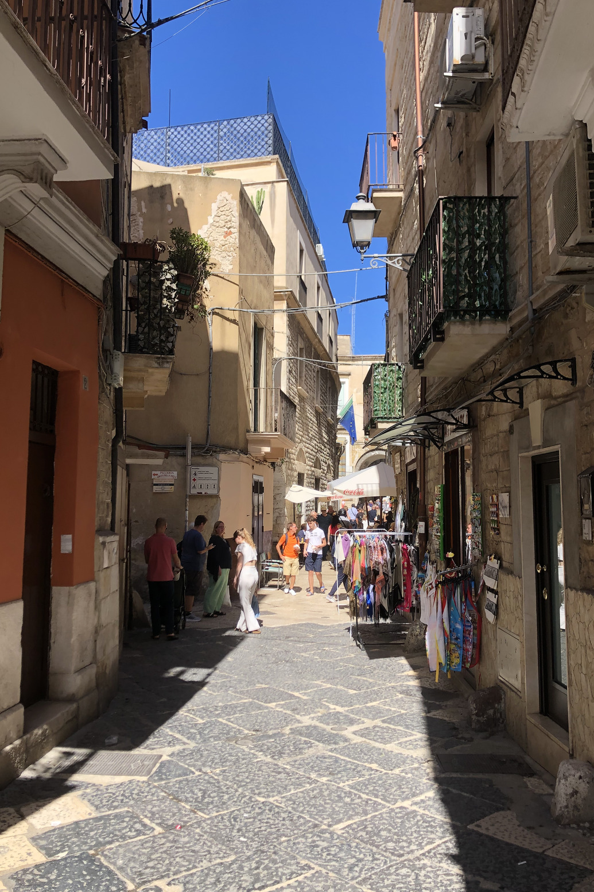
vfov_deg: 61.9
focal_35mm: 30
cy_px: 451
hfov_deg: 43.6
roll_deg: -0.7
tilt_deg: +3.1
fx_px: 743
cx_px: 312
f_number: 1.8
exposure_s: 1/991
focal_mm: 4
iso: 20
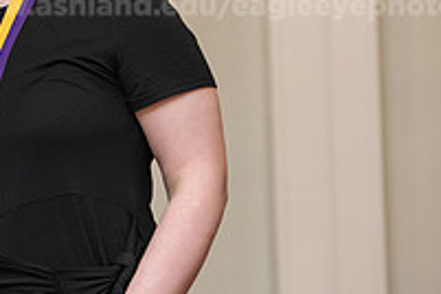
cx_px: -180
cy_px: 30
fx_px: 4532
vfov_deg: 3.7
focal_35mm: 370
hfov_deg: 5.5
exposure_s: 1/200
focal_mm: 122
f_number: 4
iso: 2000
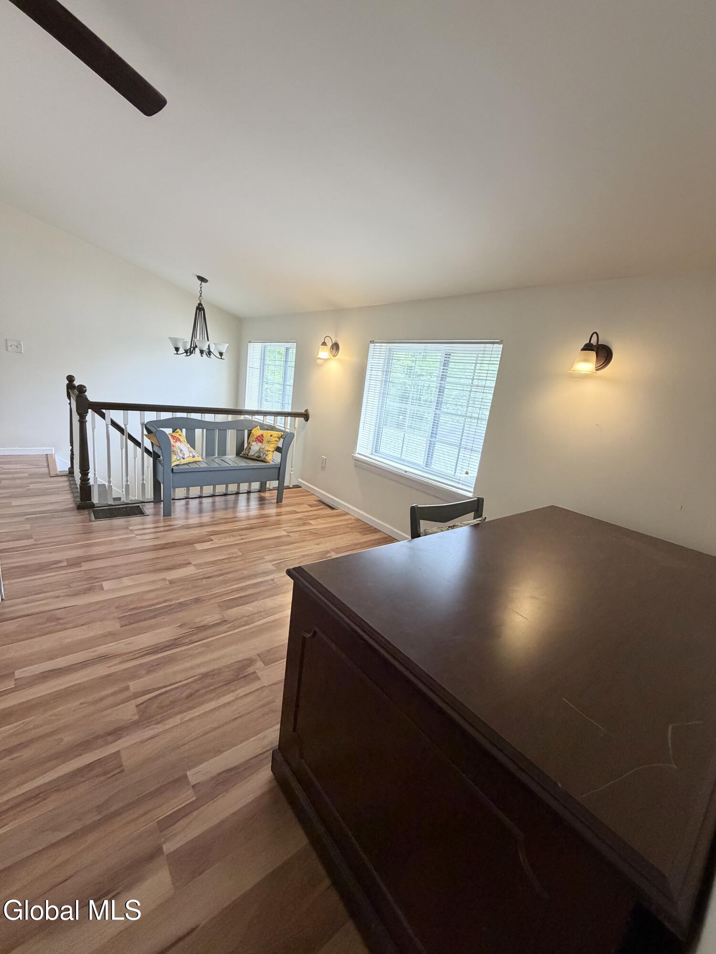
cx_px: 358
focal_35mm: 14
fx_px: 386
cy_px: 477
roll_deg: -7.1
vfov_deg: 102.1
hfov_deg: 85.7
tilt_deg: -13.7
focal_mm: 2.22
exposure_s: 1/60
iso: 320
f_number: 2.2
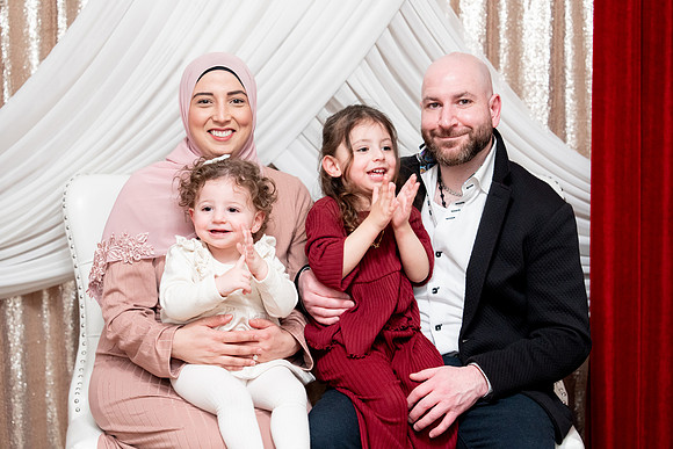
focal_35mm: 60
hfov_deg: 33.4
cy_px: 224
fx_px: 1122
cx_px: 336
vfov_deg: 22.6
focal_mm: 60
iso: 3200
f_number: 2.8
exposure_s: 1/160
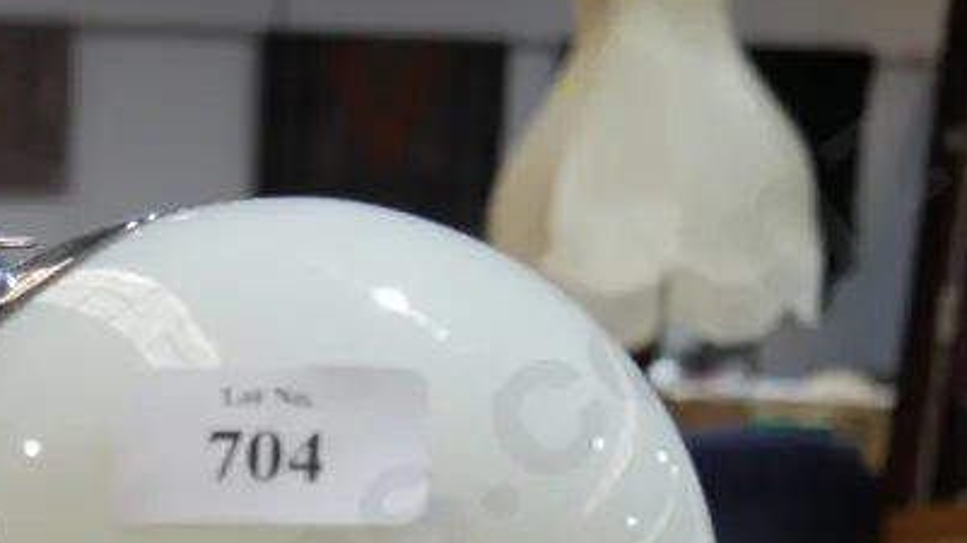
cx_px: -70
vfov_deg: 14.2
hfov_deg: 25.4
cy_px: 880
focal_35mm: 78
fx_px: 1999
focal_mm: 14
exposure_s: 1/60
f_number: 3.5
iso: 200
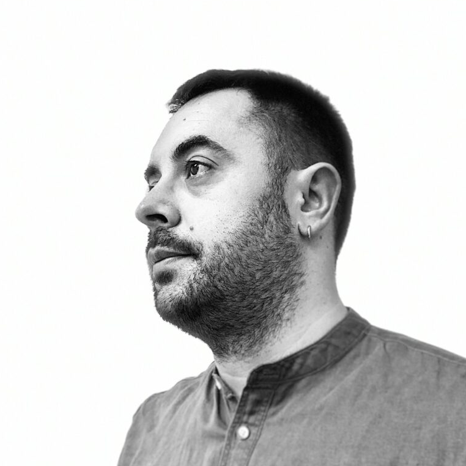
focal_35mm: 38
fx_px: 579
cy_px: 285
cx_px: 232
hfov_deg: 43.9
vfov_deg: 43.6
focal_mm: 2.87
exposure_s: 1/60
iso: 200
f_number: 2.2
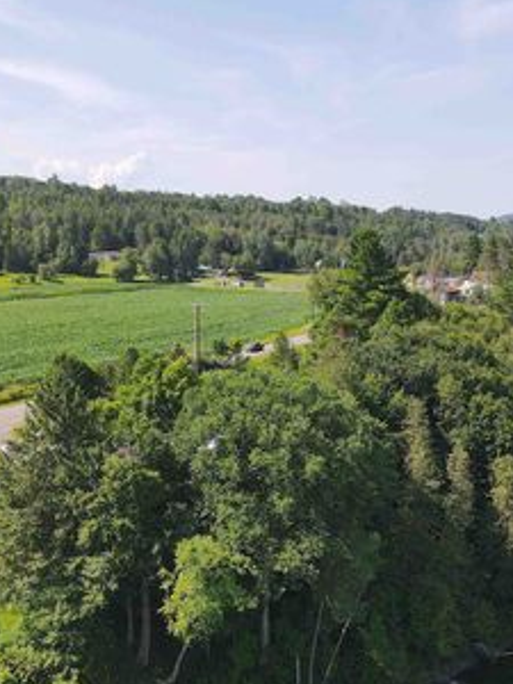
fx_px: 790
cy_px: 400
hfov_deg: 36.0
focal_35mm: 40
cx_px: 251
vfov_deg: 46.6
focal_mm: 4.5
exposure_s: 1/30
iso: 100
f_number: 2.8
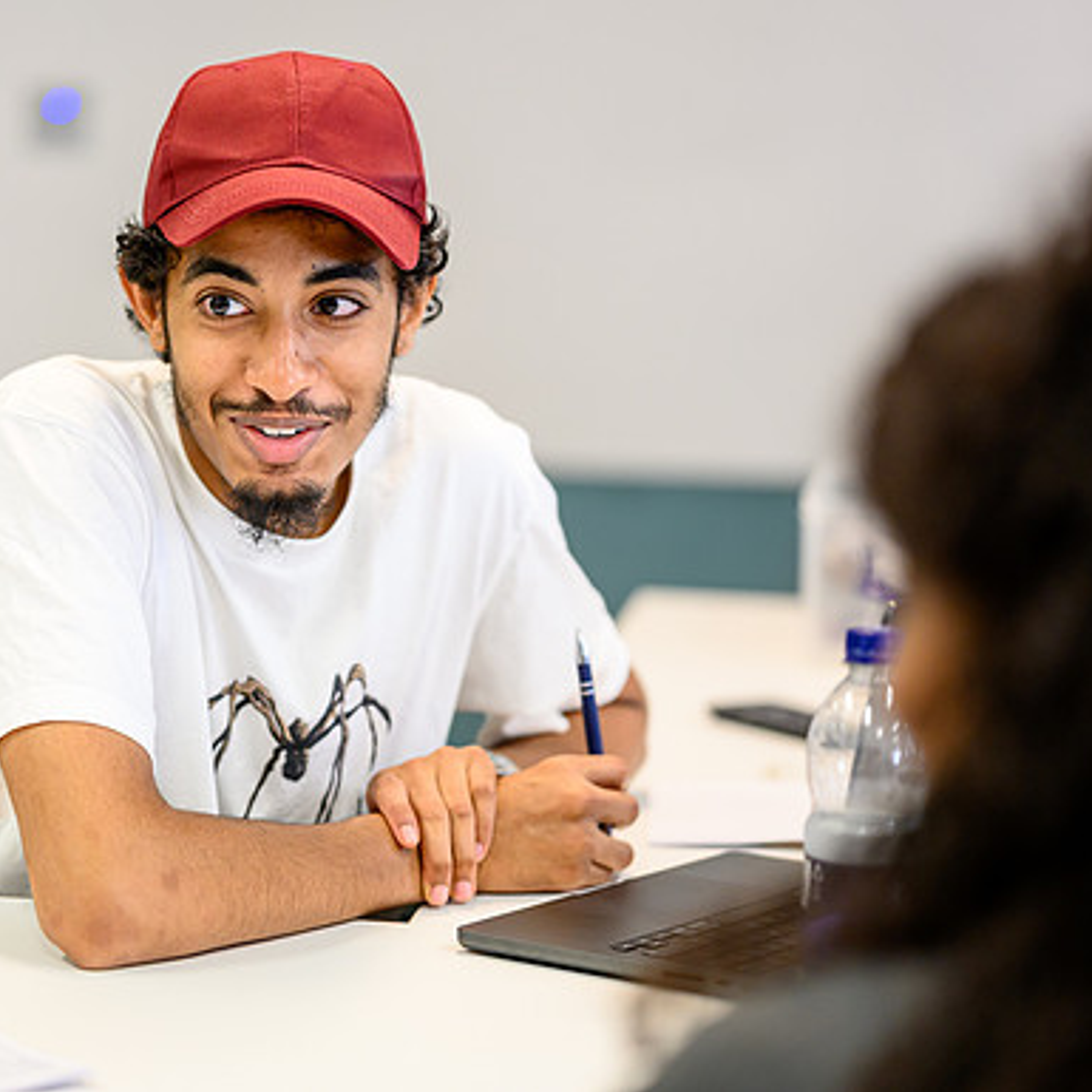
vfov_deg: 15.7
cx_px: 318
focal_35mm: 111
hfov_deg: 15.6
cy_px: 546
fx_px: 3962
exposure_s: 1/320
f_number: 1.8
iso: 1400
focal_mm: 85
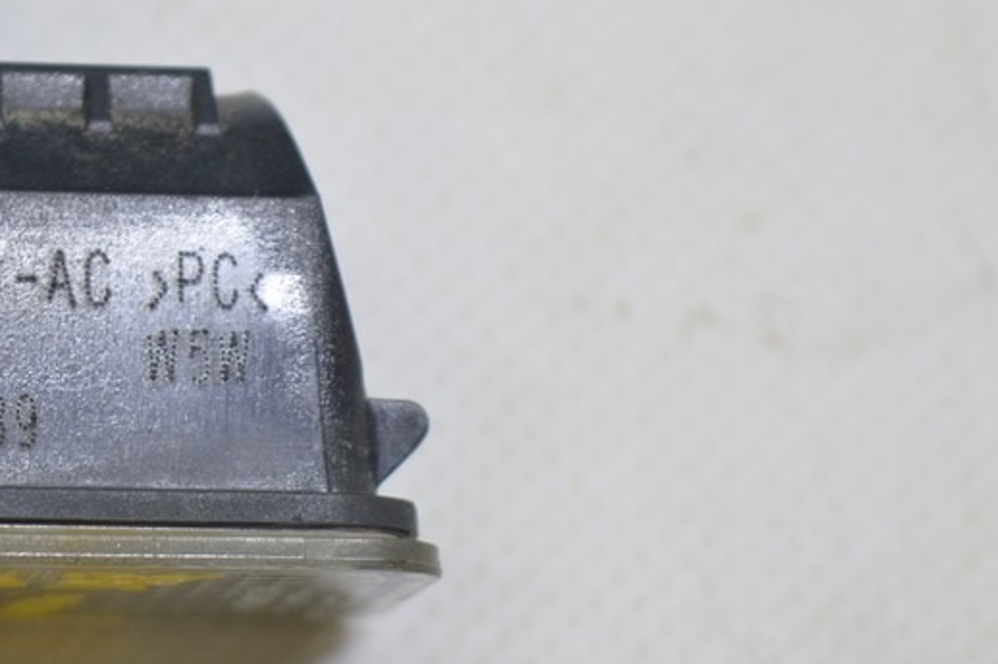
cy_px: 311
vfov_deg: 8.4
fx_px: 4517
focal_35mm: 163
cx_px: 44
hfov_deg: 12.5
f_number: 5.6
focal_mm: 55
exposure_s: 1/20
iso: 400
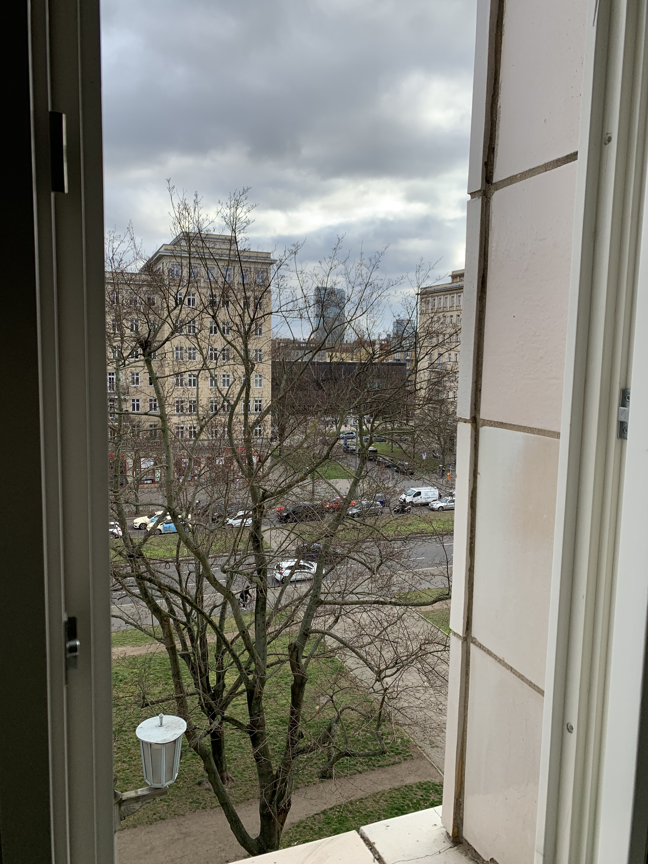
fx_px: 649
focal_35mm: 26
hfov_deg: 53.1
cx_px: 324
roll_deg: -1.0
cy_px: 432
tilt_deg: -6.4
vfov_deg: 67.3
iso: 25
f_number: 1.8
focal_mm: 4.25
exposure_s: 1/620
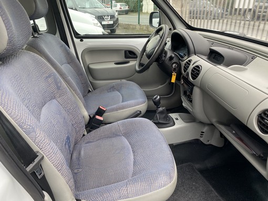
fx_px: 201
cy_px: 100
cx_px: 134
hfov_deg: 67.3
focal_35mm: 26
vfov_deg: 53.1
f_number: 1.8
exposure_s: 1/100
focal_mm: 4.25
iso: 125
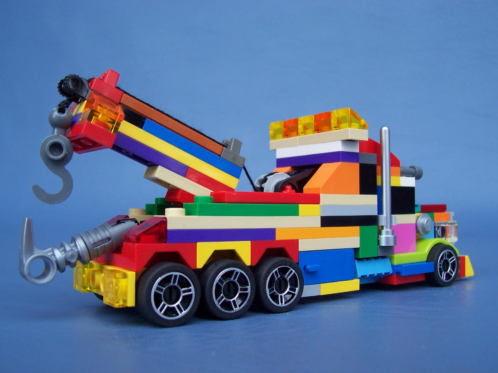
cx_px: 249
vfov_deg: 38.7
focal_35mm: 37
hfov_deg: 50.1
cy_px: 186
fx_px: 532
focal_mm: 5.6
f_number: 2.8
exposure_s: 1/250
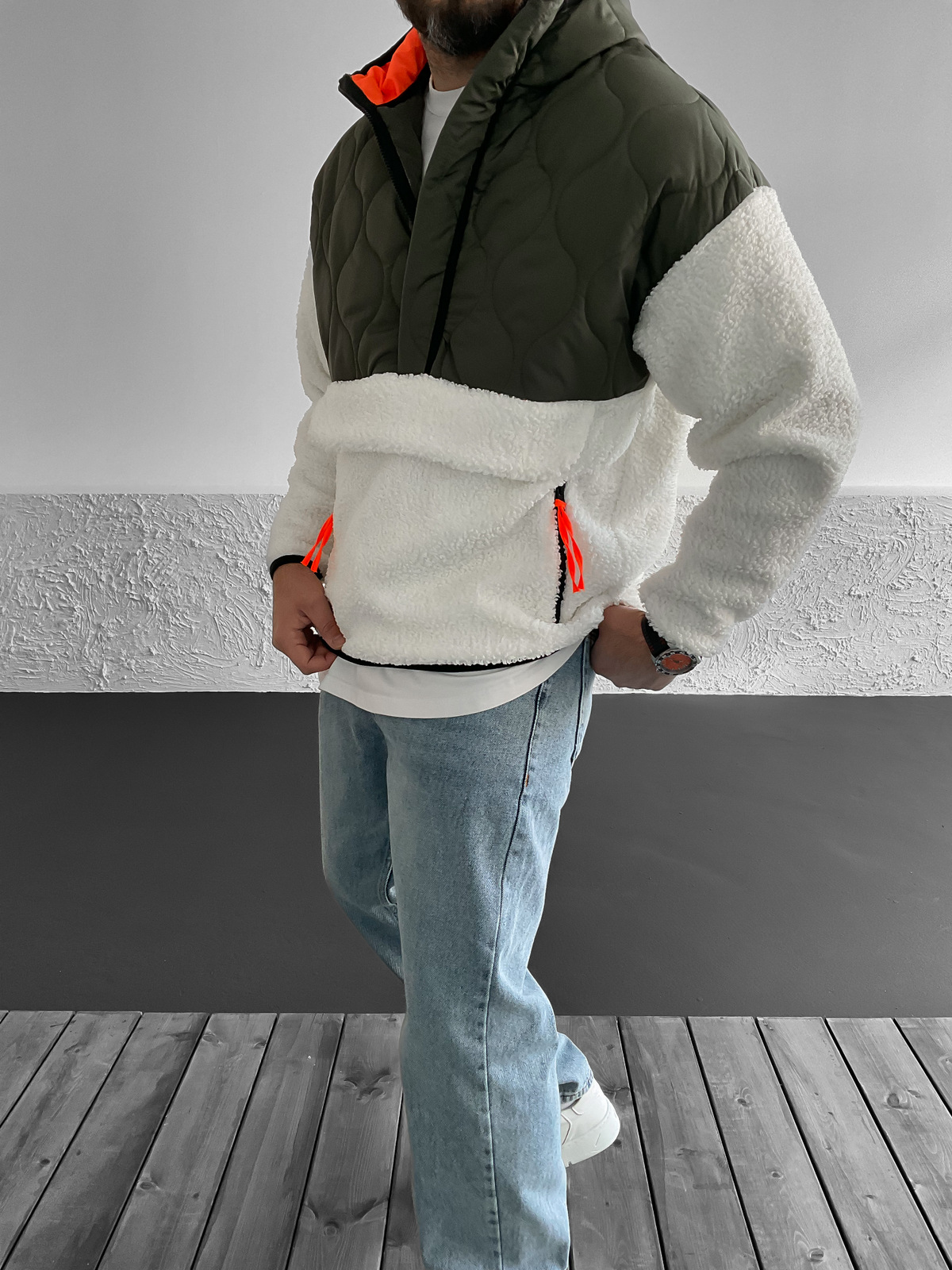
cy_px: 635
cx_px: 476
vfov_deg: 61.7
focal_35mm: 29
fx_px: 1063
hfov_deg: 48.2
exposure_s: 1/60
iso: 80
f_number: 1.8
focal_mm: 3
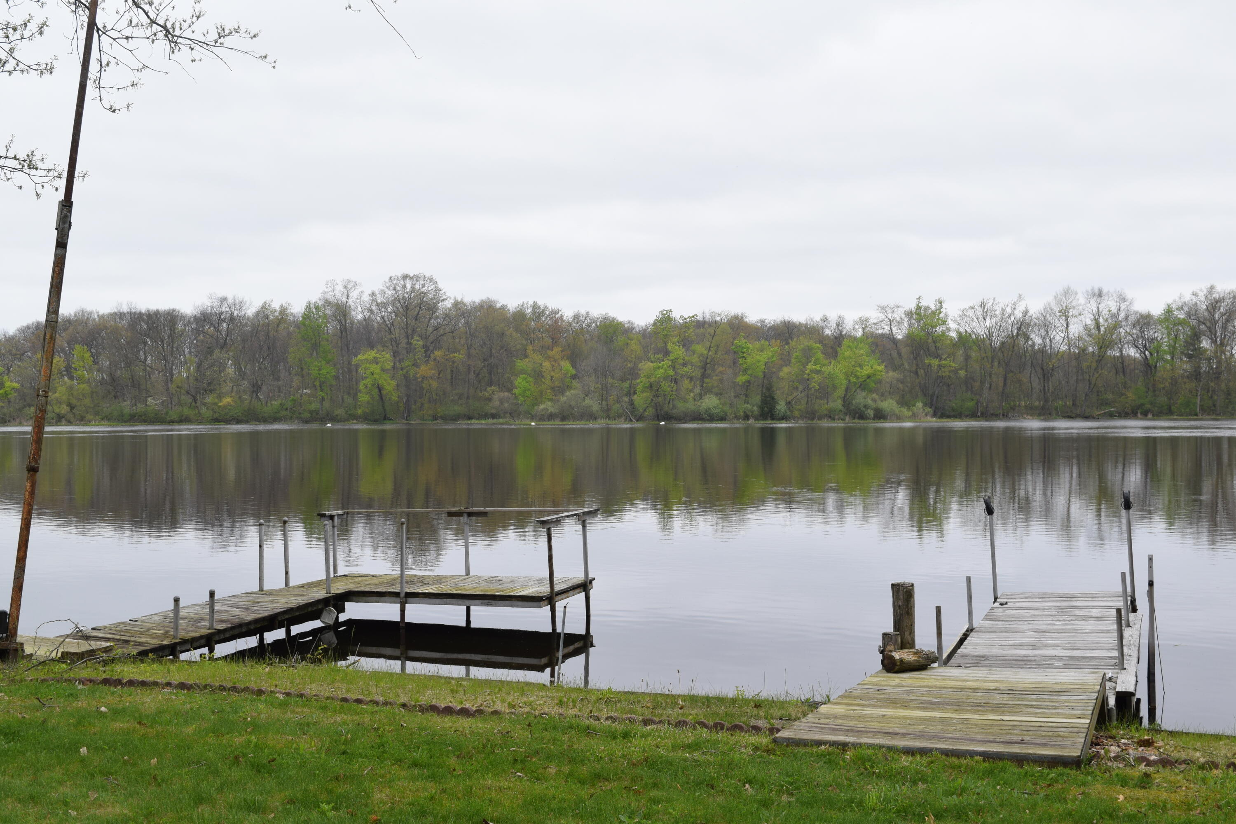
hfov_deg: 47.9
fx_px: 1390
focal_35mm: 40
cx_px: 618
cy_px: 412
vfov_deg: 33.0
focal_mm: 27
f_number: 10
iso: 200
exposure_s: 1/400
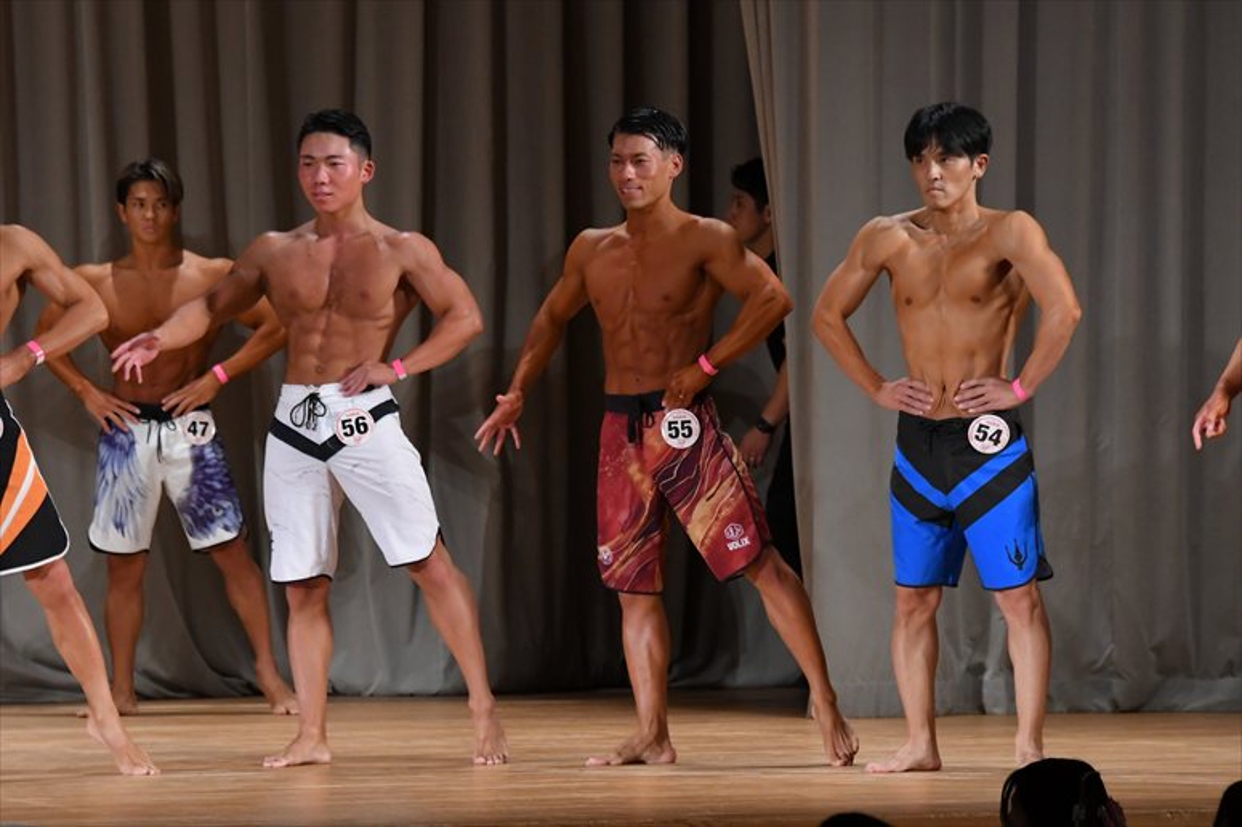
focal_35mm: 240
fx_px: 8276
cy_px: 414
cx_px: 621
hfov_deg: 8.6
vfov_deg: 5.7
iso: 3200
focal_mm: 160
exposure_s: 1/400
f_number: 5.6
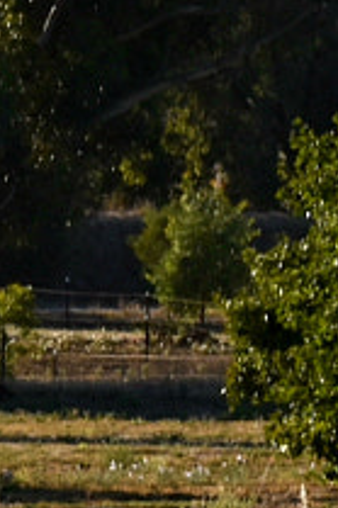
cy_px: 5
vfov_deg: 3.3
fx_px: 8898
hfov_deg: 2.2
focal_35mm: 631
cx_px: 226
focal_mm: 55
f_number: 16
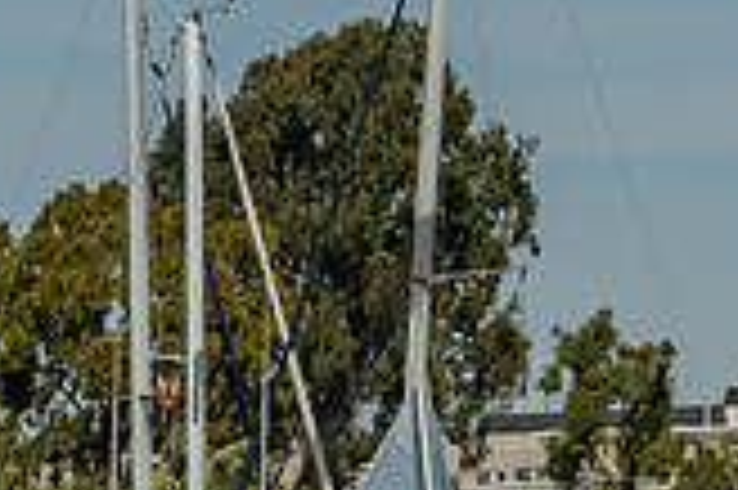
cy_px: 910
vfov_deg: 1.4
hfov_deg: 2.1
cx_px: 1344
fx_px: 20438
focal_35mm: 998
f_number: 10
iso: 250
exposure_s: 1/800
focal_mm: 200
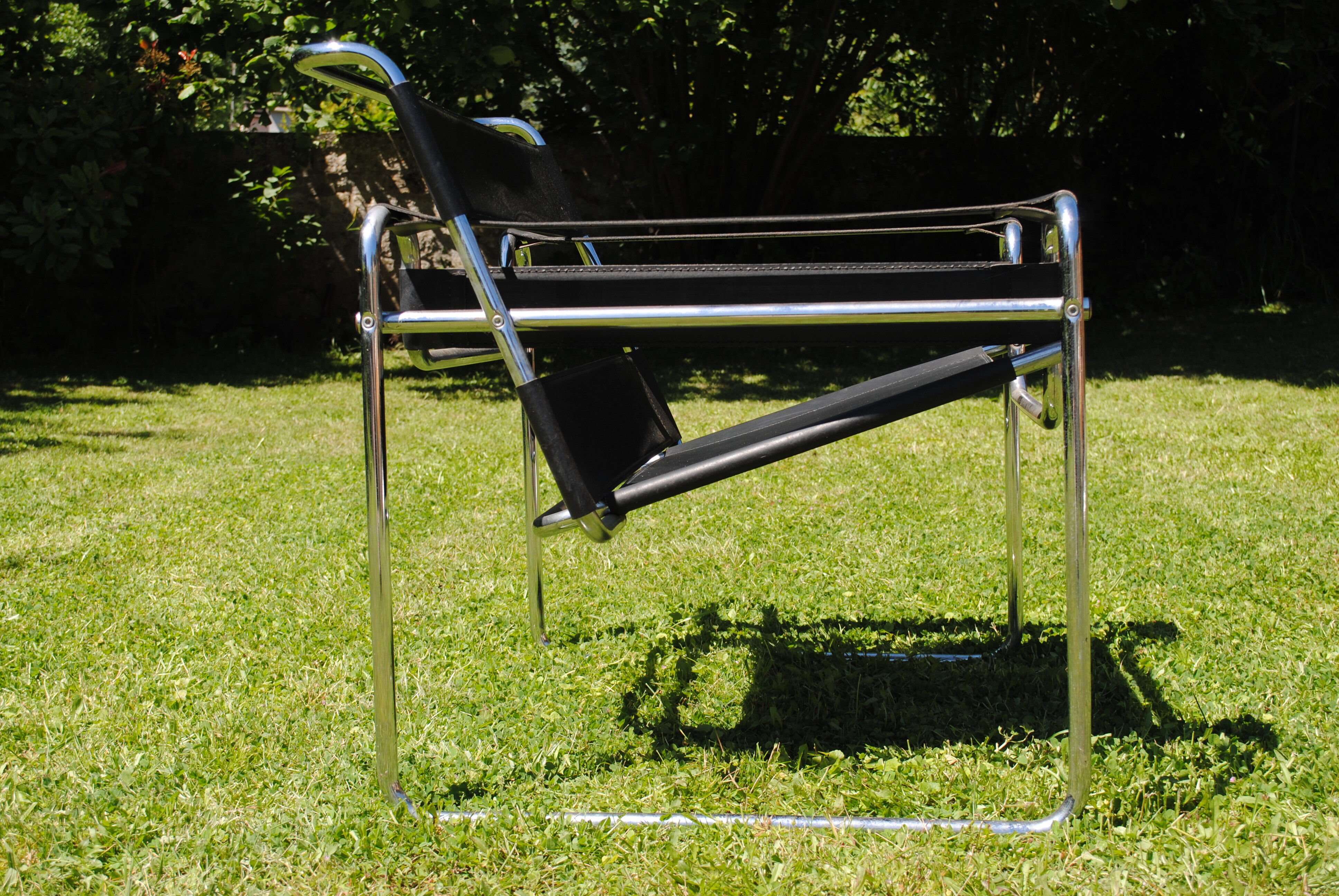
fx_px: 1787
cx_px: 670
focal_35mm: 48
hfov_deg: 41.1
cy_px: 448
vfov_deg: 28.2
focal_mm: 32
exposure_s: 1/200
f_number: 7.1
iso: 100
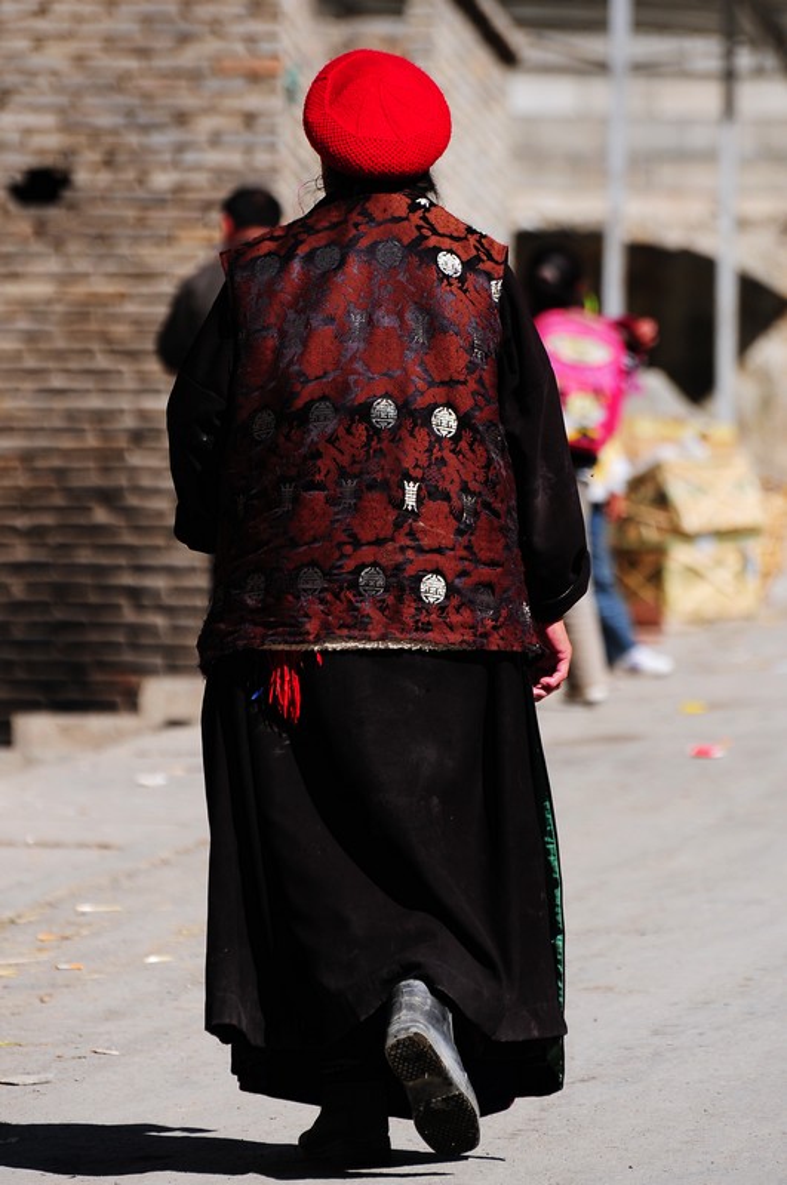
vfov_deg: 6.6
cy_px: 592
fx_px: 10360
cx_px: 394
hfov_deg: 4.4
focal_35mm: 315
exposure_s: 1/800
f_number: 5.3
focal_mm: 210
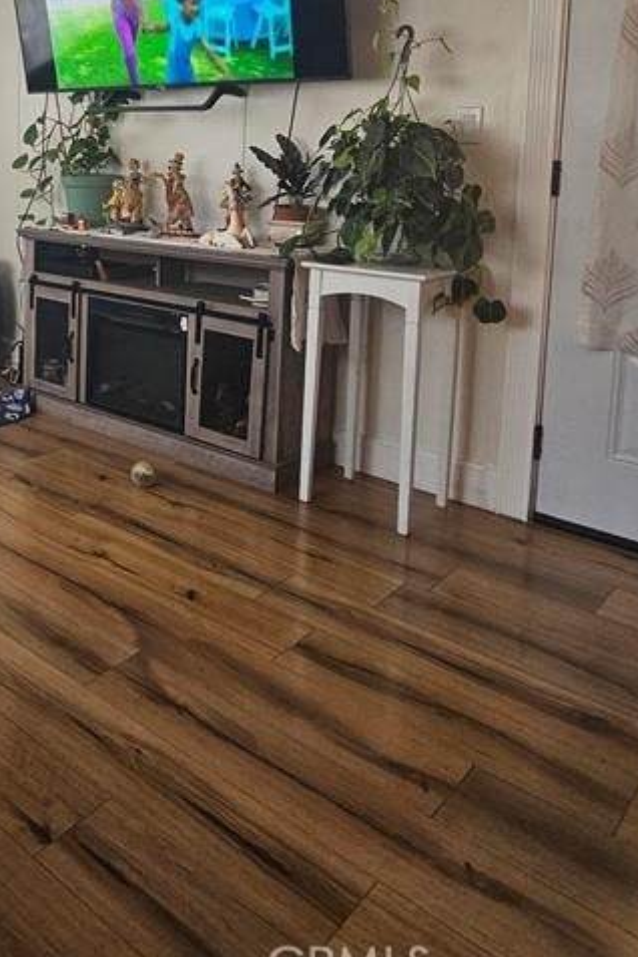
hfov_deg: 37.0
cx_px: -82
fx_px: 771
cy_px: 223
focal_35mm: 29
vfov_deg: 59.7
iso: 320
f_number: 2.2
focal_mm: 2.2
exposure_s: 1/100
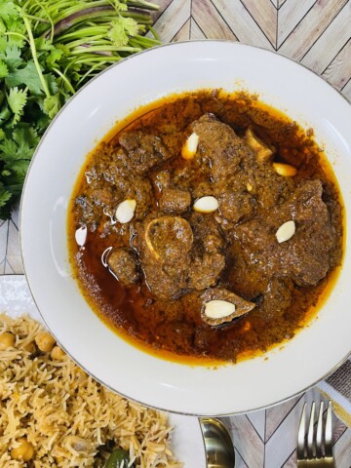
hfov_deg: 53.1
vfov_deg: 67.3
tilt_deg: -85.3
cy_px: 234
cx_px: 176
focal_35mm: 26
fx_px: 352
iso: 125
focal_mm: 4.2
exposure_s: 1/98
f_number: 1.6
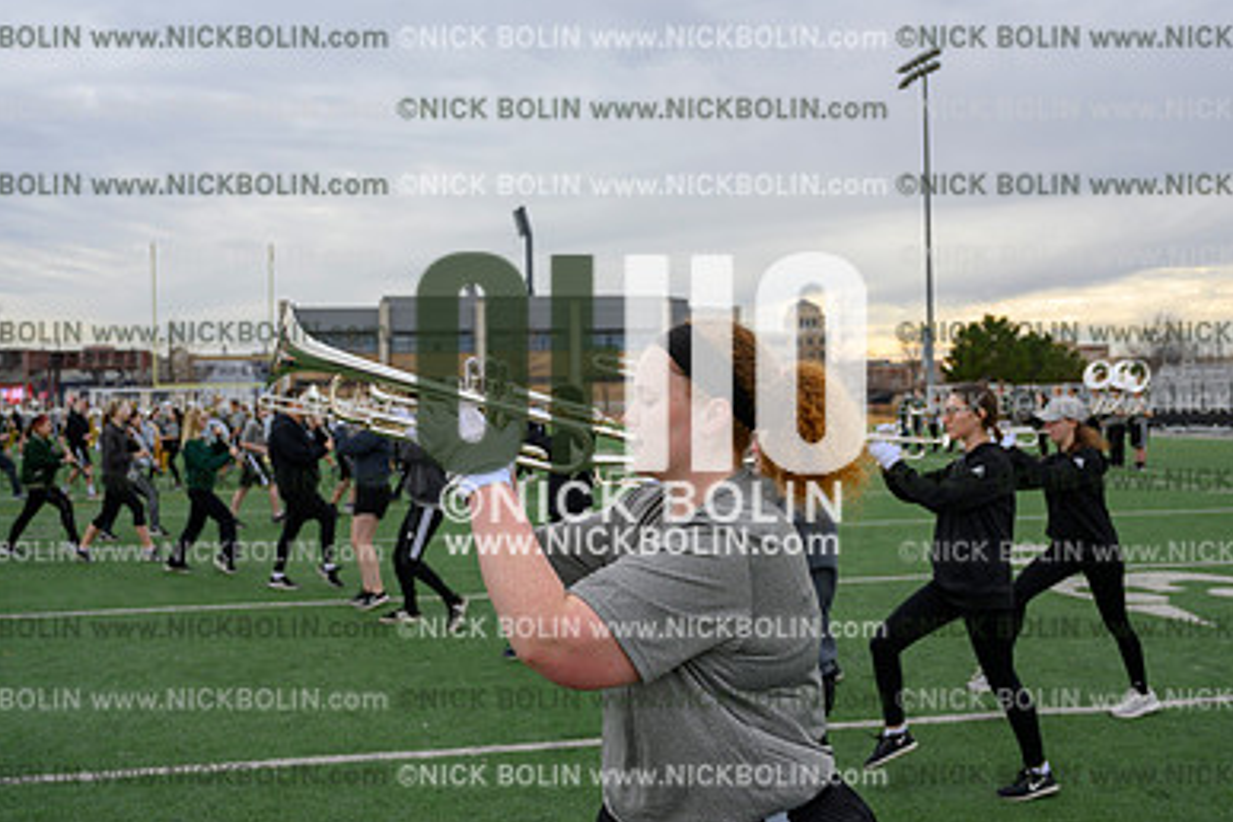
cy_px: 406
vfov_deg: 36.9
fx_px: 1233
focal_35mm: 36
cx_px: 640
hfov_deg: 53.1
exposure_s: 1/640
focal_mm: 24
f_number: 4
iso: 200
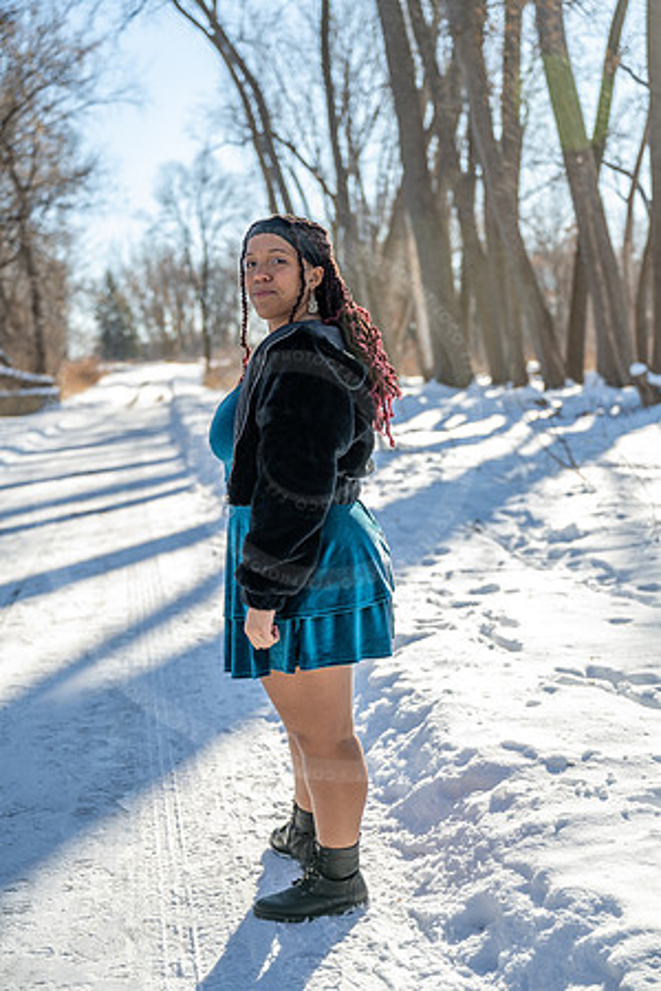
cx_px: 330
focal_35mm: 49
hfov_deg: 27.5
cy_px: 496
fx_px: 1349
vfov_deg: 40.3
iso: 125
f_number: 2.8
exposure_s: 1/1000
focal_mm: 49
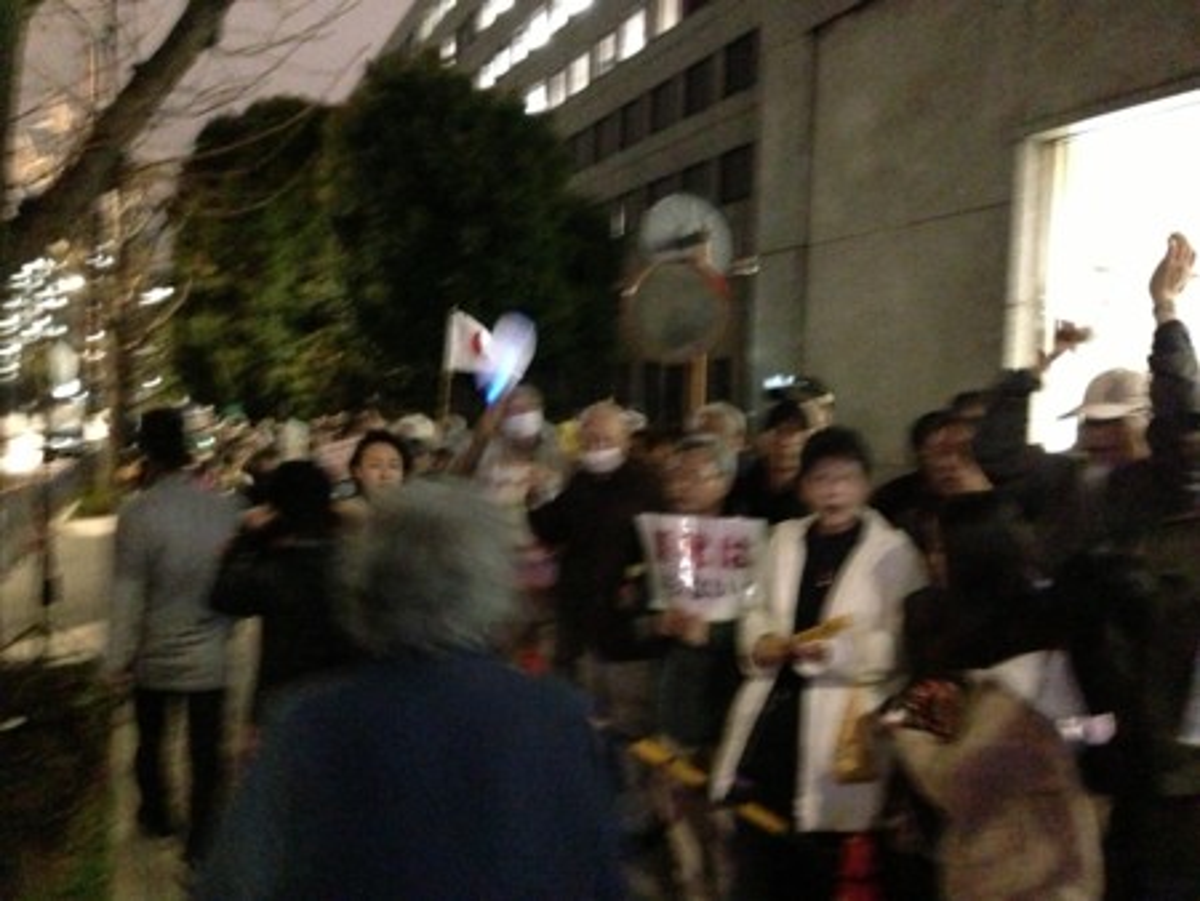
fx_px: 1145
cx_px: 600
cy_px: 450
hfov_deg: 55.3
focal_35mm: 33
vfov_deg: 43.0
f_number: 2.4
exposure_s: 1/15
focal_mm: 4.13
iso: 2500
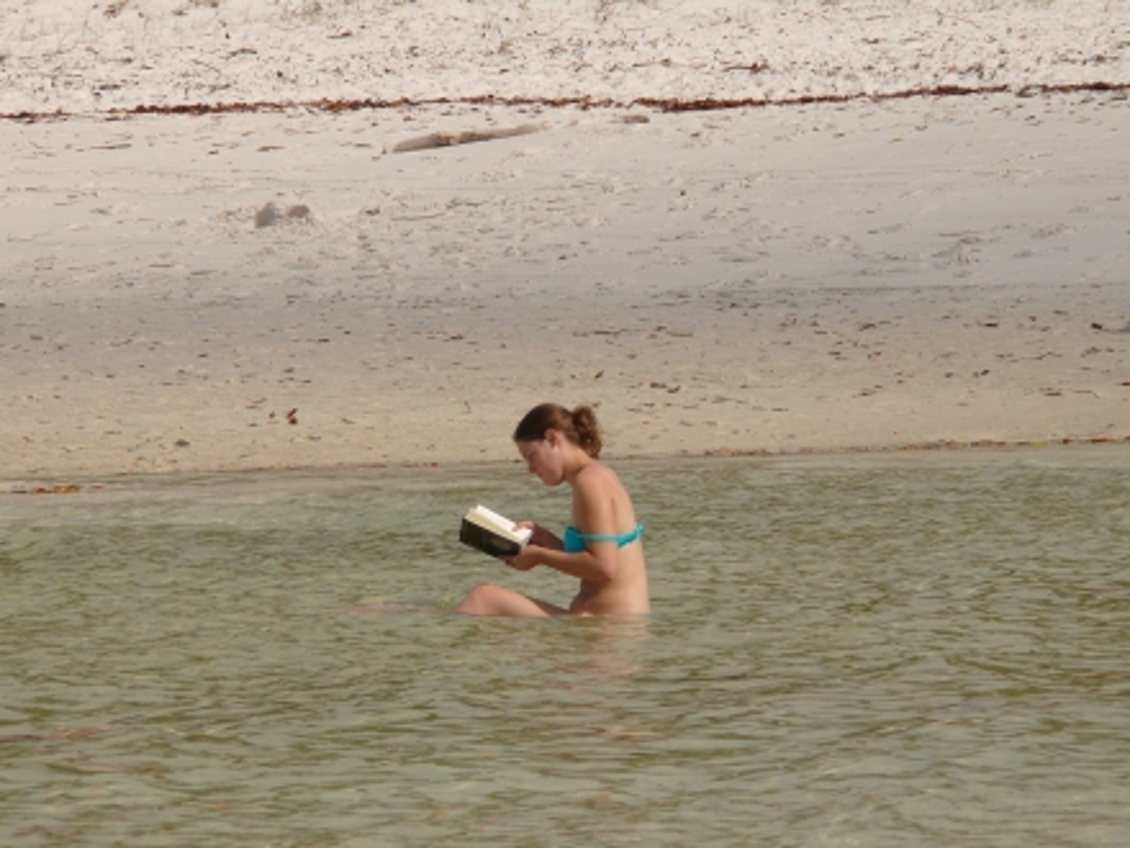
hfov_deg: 4.7
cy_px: 424
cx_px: 565
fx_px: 13710
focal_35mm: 420
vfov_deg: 3.5
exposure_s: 1/640
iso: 100
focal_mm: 88.8
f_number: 8
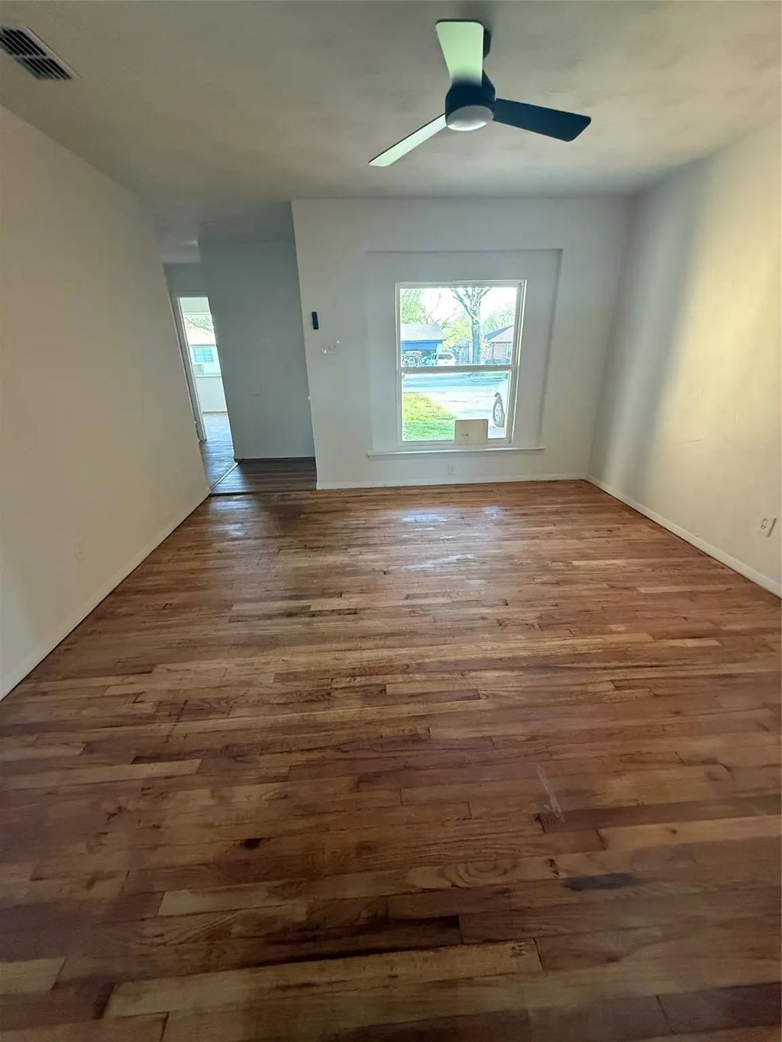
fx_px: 422
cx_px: 391
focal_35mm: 14
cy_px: 521
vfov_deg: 102.1
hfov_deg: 85.7
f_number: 2.2
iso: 640
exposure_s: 1/60
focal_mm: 2.22
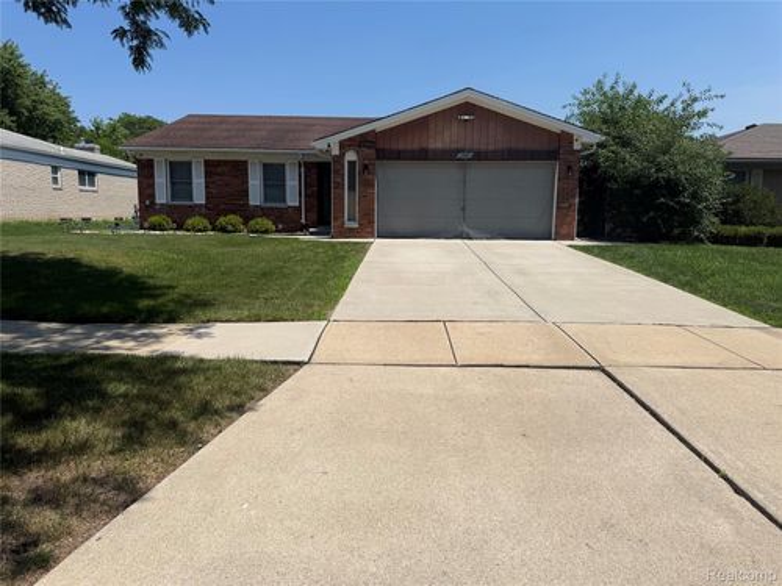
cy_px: 293
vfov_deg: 56.8
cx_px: 391
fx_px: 542
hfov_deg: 71.6
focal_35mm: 24
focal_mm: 6.76
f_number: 1.78
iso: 80
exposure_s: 1/8130
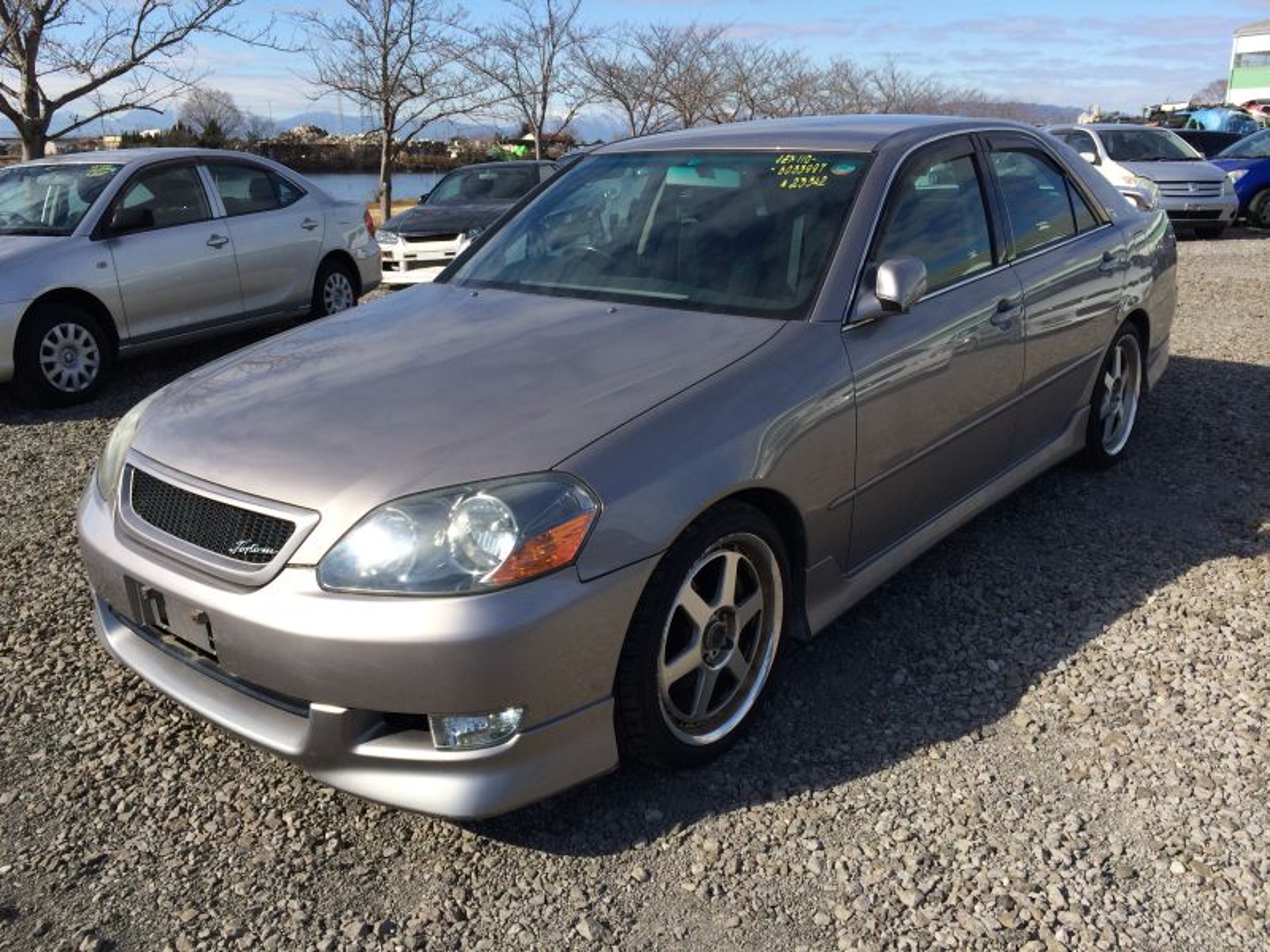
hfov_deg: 60.0
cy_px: 476
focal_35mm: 30
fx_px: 1101
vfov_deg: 46.8
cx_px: 635
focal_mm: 4.12
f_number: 2.2
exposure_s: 1/1709
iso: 32
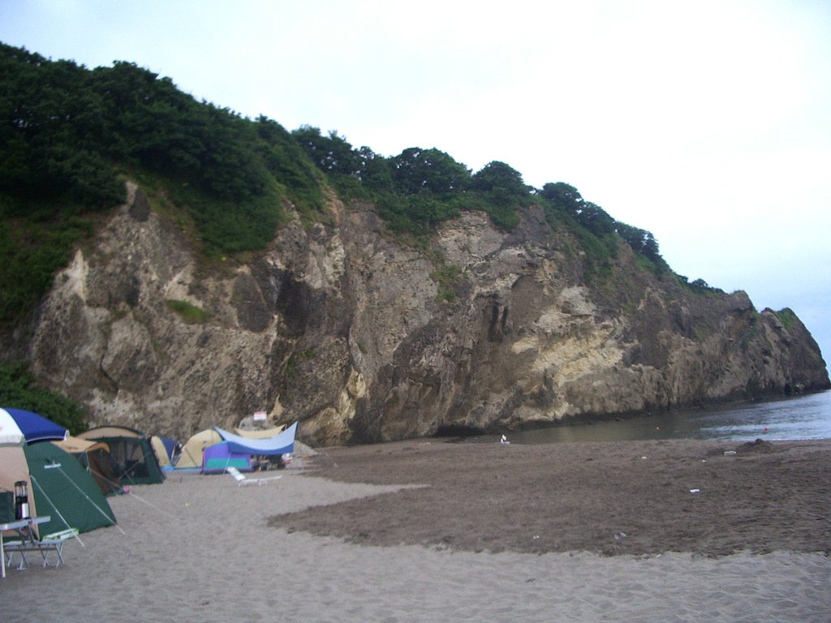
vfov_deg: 40.7
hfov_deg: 52.6
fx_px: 840
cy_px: 312
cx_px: 416
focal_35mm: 35
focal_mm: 5.8
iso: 100
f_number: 2.6
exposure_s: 1/6
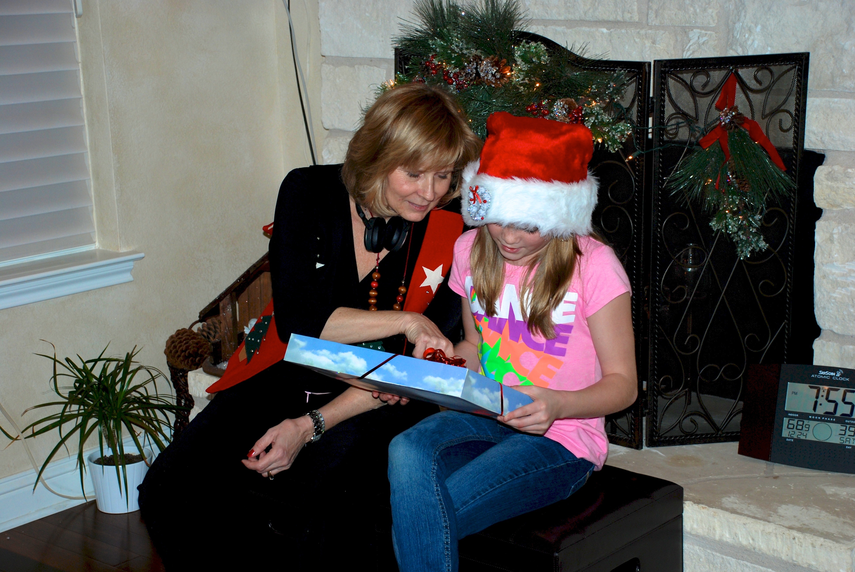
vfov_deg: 19.0
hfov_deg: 28.0
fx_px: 1712
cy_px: 286
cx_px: 428
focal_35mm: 72
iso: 200
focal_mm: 48
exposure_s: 1/60
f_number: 4.8
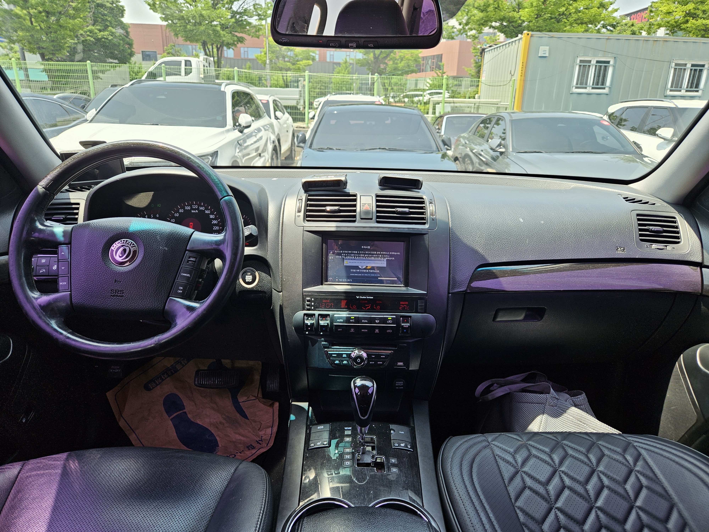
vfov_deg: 58.9
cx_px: 354
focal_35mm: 23
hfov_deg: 73.9
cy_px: 266
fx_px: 471
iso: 25
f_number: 1.8
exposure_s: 1/217
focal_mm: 5.4
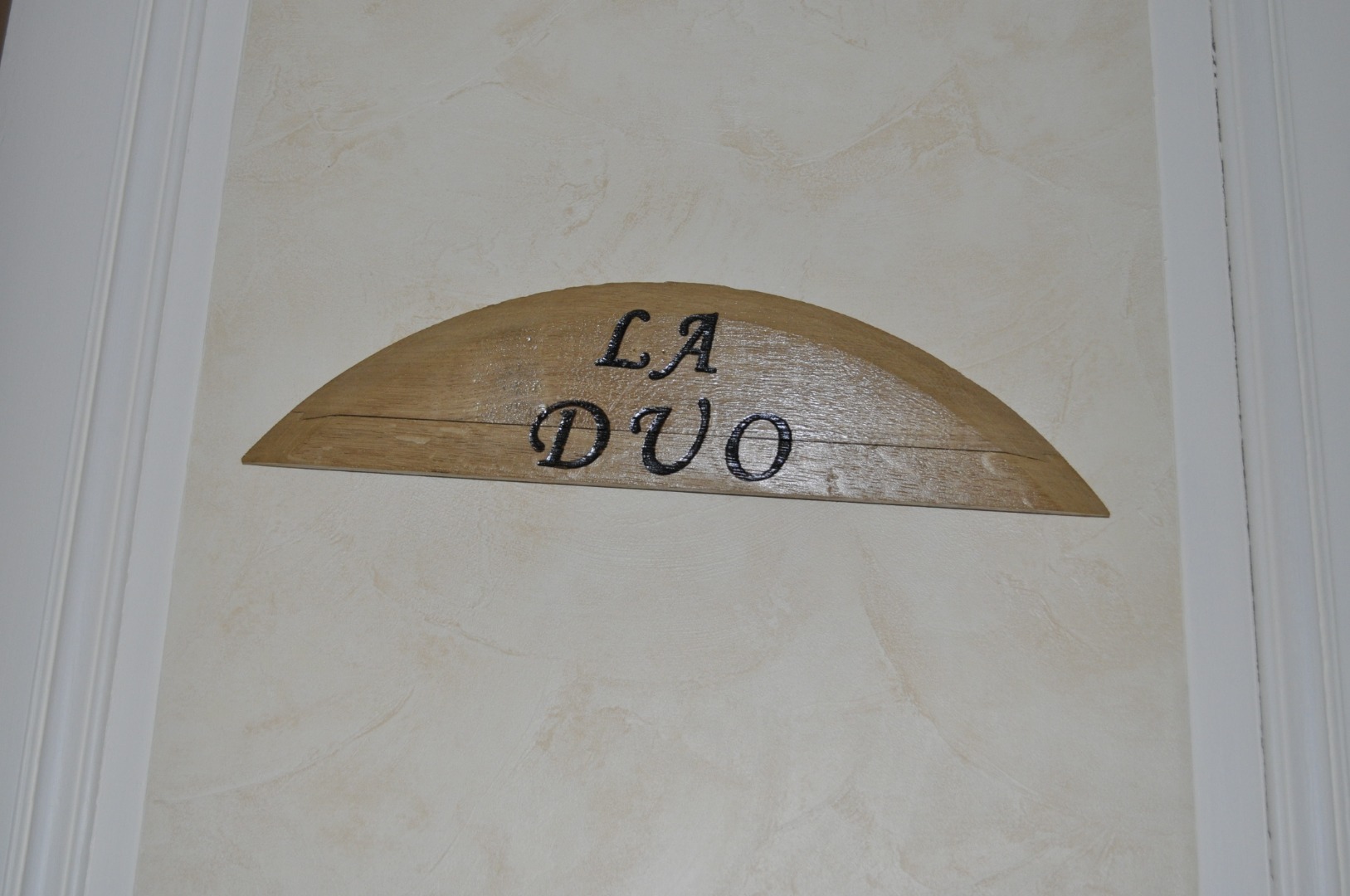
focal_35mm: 44
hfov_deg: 45.0
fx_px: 1629
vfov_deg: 30.8
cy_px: 448
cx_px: 675
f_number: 4.5
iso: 800
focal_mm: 29
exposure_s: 1/60
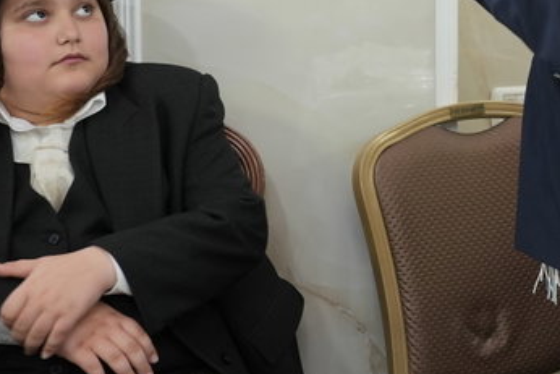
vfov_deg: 13.5
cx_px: 1023
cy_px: -129
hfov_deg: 17.1
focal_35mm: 97
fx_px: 1509
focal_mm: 24
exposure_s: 1/125
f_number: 3.5
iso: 800
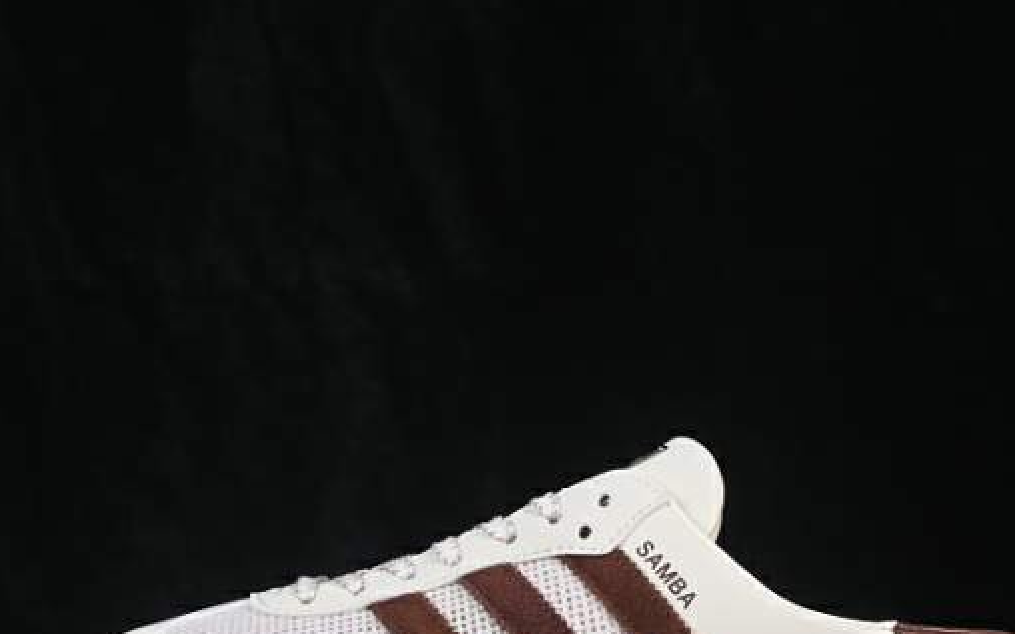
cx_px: 565
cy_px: 478
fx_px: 3043
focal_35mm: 110
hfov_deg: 18.9
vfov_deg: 11.9
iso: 160
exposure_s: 1/80
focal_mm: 50
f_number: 8
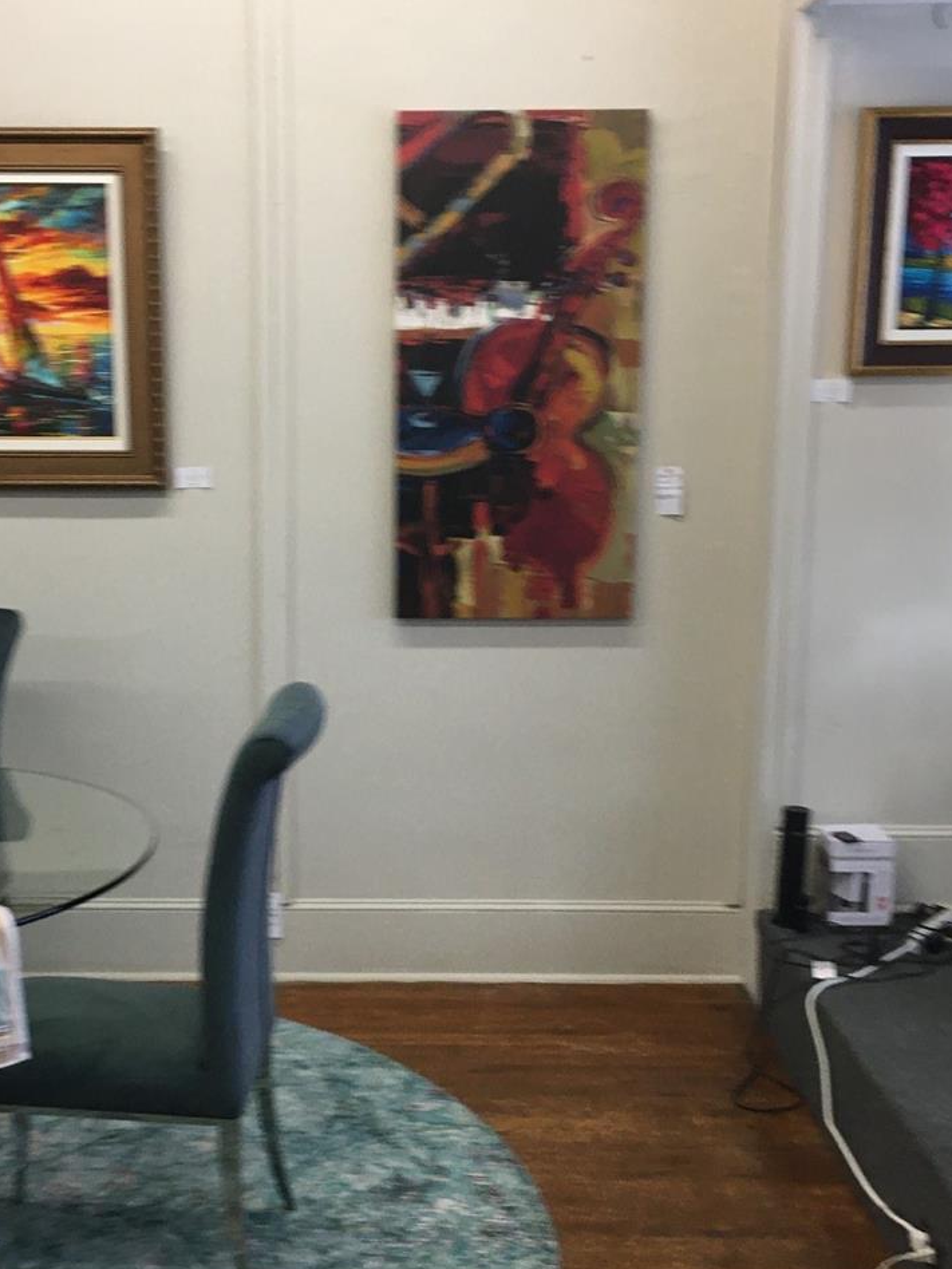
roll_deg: +0.2
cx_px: 339
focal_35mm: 47
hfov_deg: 30.7
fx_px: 1723
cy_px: 704
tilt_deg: -12.3
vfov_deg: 40.4
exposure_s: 1/30
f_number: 2.2
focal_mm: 4.15
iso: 40
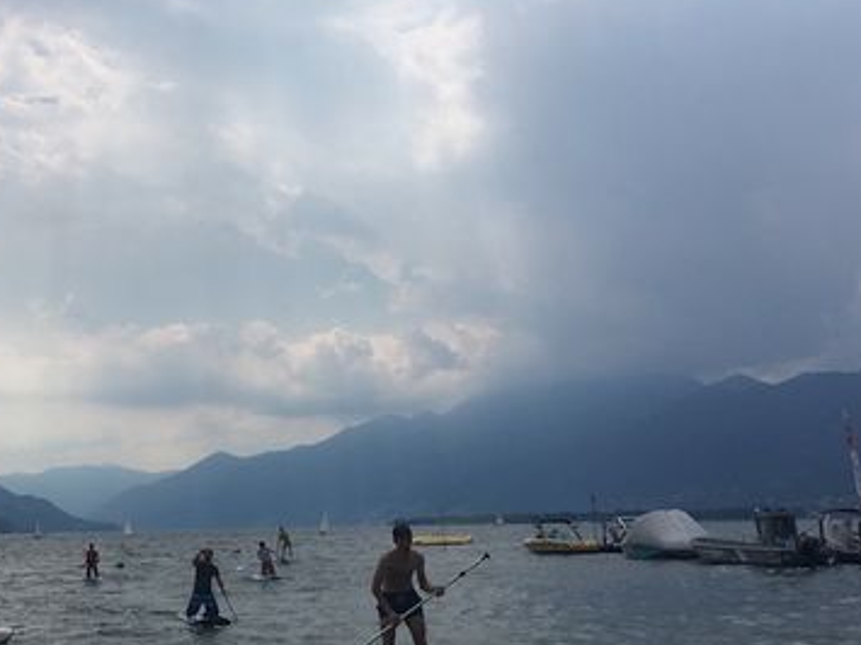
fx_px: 1218
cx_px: 189
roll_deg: +1.6
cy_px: 359
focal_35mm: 49
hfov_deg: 37.7
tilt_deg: +7.5
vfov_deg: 29.6
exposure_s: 1/3497
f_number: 2.2
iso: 25
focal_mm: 4.15
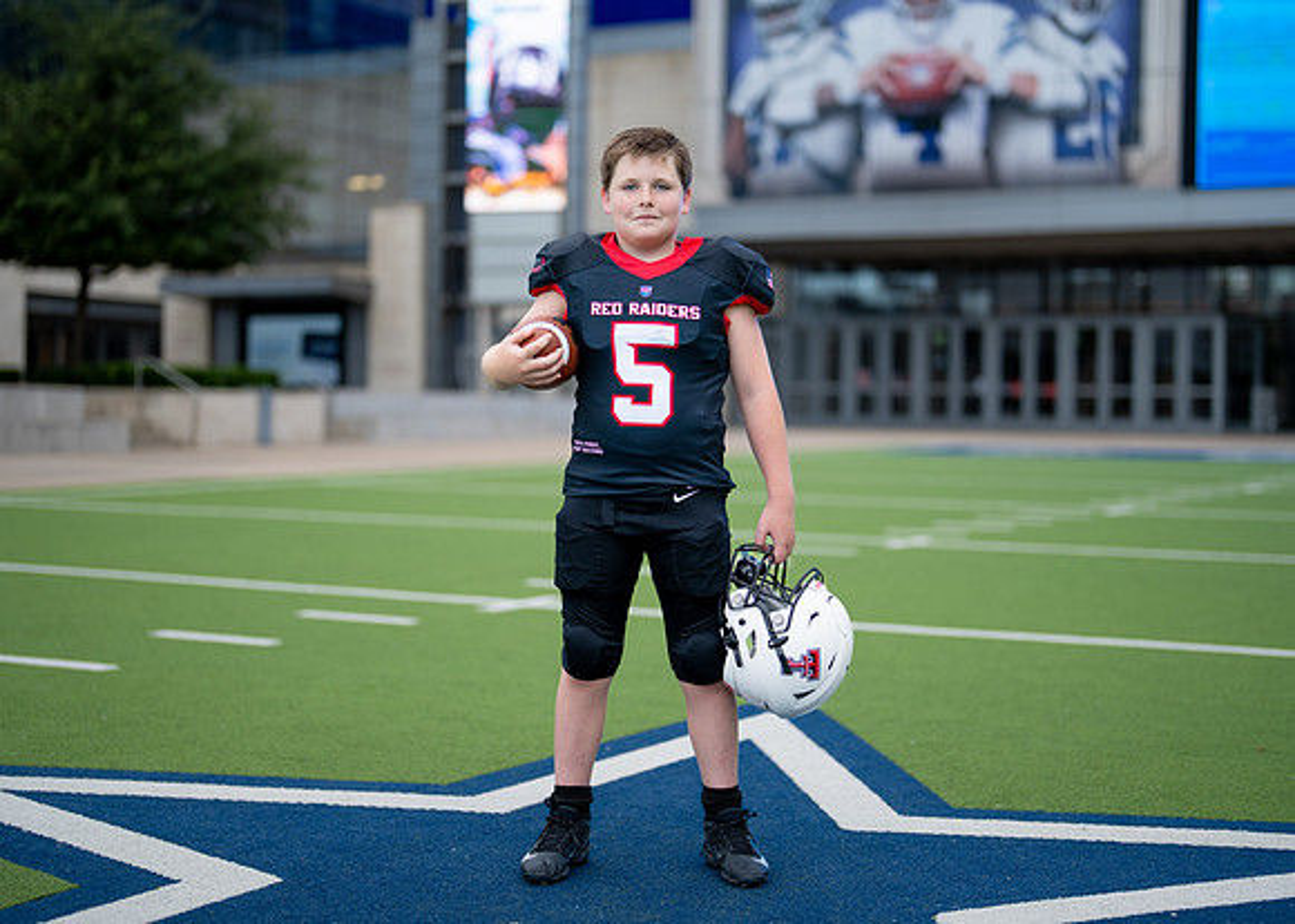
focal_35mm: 60
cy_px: 444
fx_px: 2200
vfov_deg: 23.7
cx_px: 666
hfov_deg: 32.8
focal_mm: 50
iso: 100
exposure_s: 1/1250
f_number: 1.2
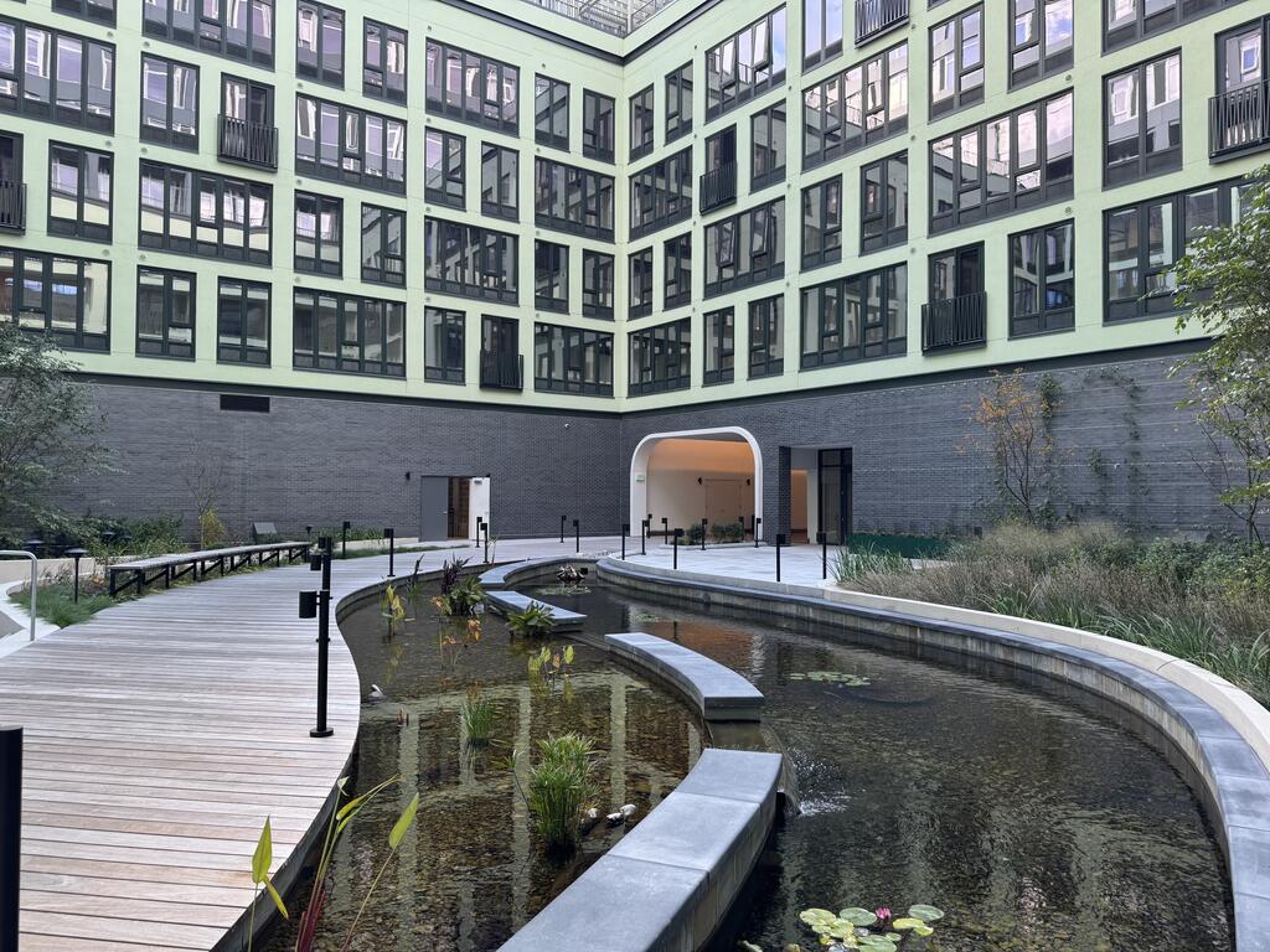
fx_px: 881
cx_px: 635
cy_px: 476
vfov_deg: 56.8
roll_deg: -1.1
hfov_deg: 71.6
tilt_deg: +1.9
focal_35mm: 24
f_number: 1.78
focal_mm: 6.76
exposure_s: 1/121
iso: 64
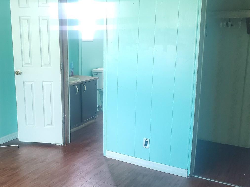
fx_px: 296
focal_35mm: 41
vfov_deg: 35.1
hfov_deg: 45.5
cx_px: 99
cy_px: 100
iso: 250
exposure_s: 1/50
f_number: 2.4
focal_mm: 4.3
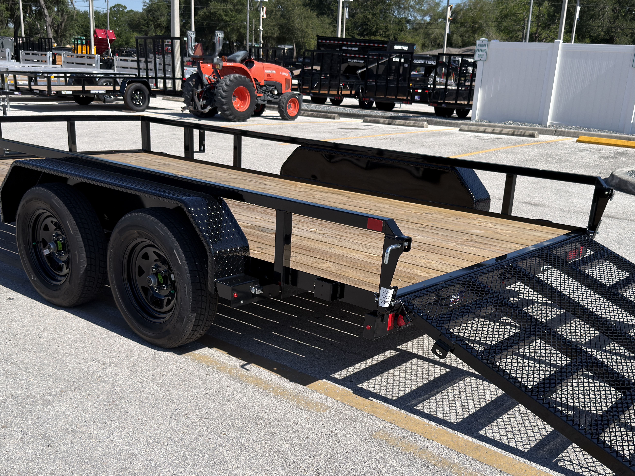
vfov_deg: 36.5
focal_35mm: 39
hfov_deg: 47.8
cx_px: 333
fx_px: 715
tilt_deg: -18.8
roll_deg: -2.7
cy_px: 314
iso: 64
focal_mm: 6.76
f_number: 1.78
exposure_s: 1/5618
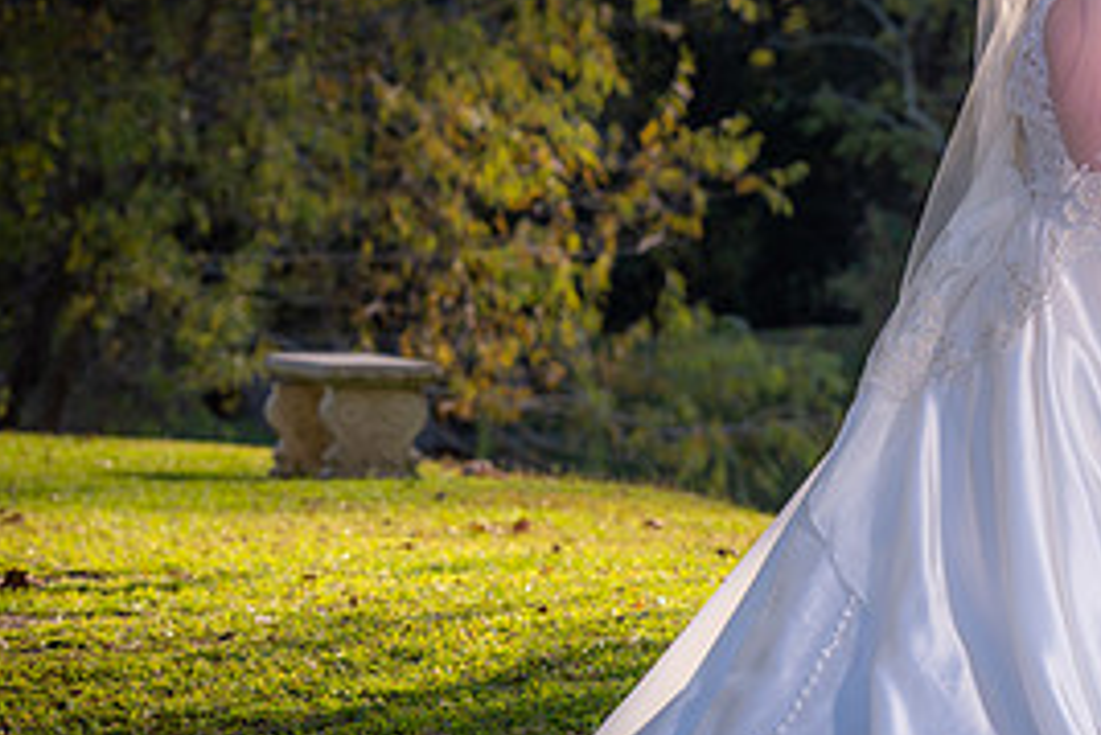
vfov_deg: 6.1
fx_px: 6946
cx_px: 1080
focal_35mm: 227
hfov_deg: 9.0
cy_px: 333
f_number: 5.6
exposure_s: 1/125
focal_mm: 105
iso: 100
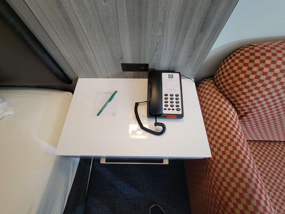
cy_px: 107
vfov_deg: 89.9
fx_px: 107
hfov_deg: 106.2
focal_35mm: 13
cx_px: 142
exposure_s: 1/30
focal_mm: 2.2
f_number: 2.2
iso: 320
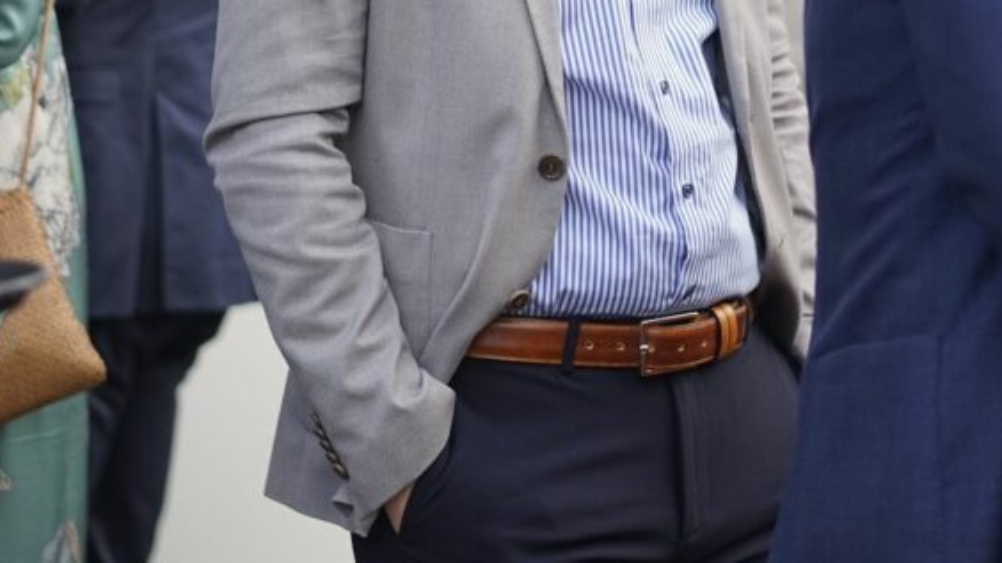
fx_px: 5658
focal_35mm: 213
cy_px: -172
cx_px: 668
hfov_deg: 10.1
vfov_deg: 5.7
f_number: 2
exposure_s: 1/500
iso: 200
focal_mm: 85
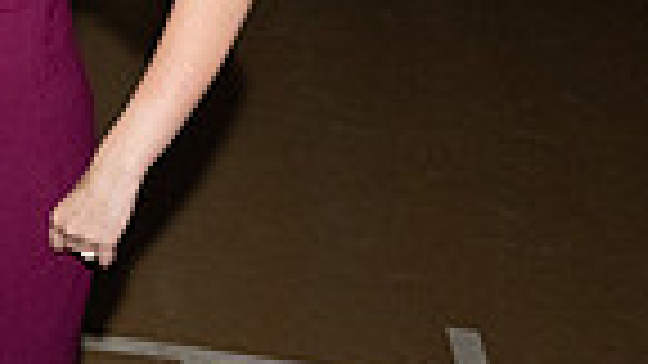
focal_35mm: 101
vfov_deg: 11.5
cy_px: -182
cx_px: -572
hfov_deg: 16.9
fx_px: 1735
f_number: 5.6
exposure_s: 1/125
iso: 6400
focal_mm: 24
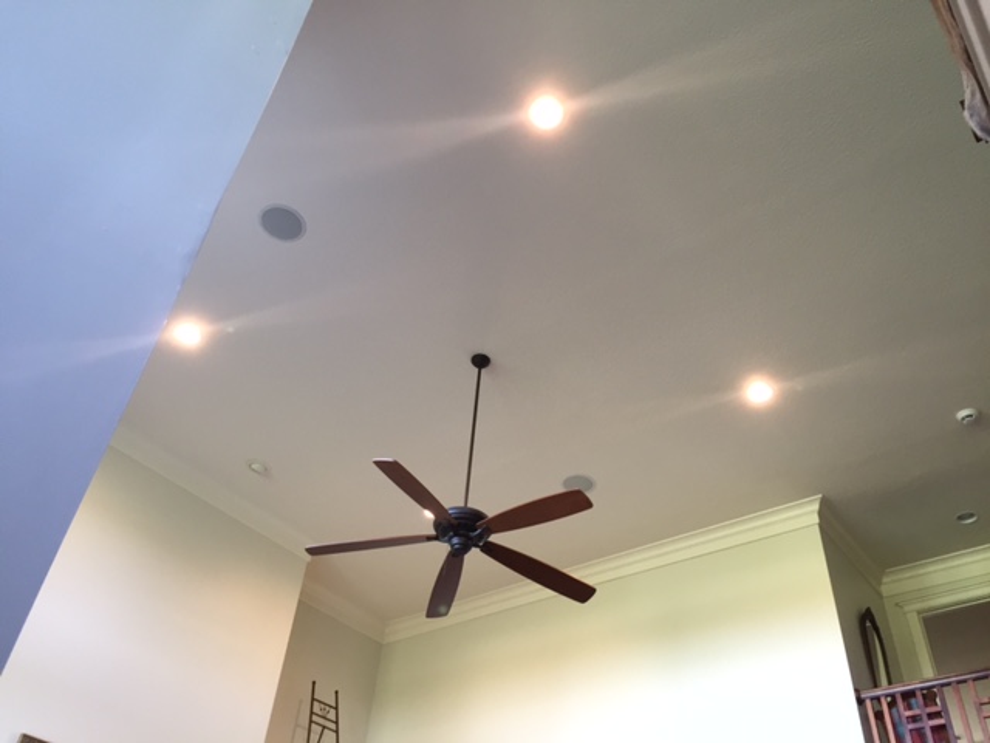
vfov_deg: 48.2
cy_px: 372
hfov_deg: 61.7
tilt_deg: +40.6
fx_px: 829
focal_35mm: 29
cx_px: 495
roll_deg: -5.7
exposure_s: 1/30
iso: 64
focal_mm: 4.15
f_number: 2.2
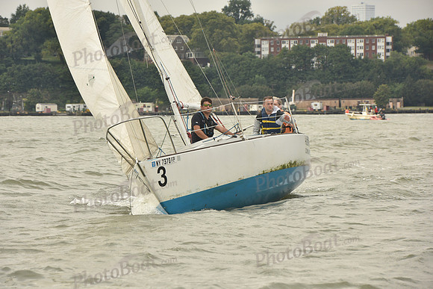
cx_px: 216
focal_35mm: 200
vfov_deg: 6.9
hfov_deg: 10.3
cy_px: 144
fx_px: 2406
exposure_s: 1/800
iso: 400
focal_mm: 200
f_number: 11
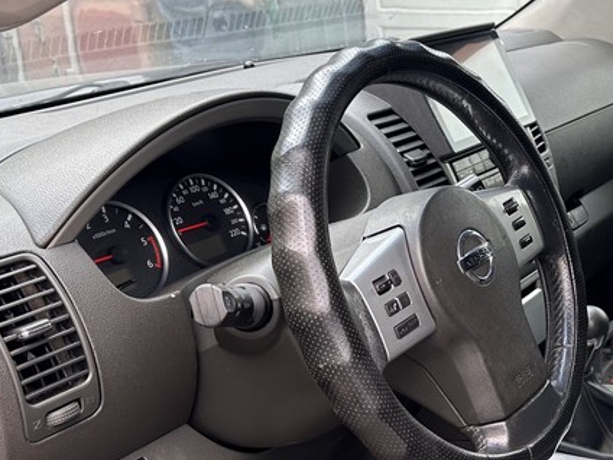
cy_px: 275
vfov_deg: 25.2
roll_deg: +1.3
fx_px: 1027
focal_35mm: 58
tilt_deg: -18.6
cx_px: 558
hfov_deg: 31.6
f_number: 1.78
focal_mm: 6.86
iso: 80
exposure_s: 1/286
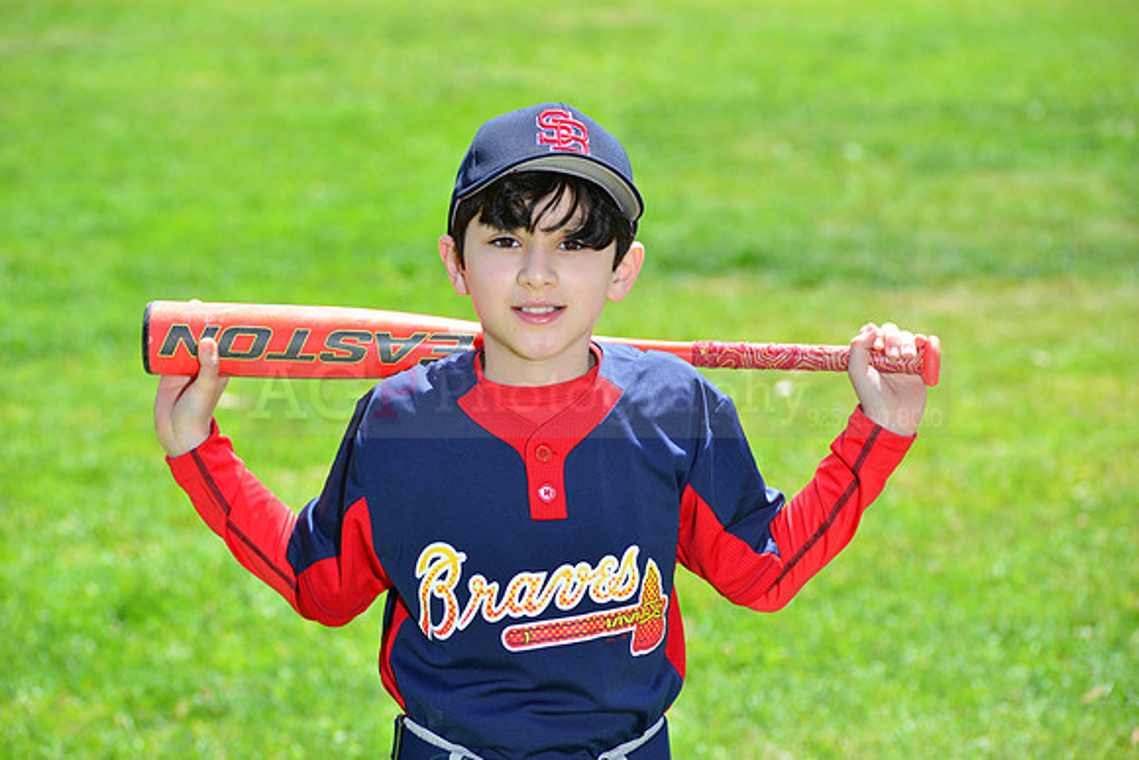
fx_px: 4588
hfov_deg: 14.2
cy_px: 380
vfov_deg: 9.5
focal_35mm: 145
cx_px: 570
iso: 200
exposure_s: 1/200
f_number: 8
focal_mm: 145
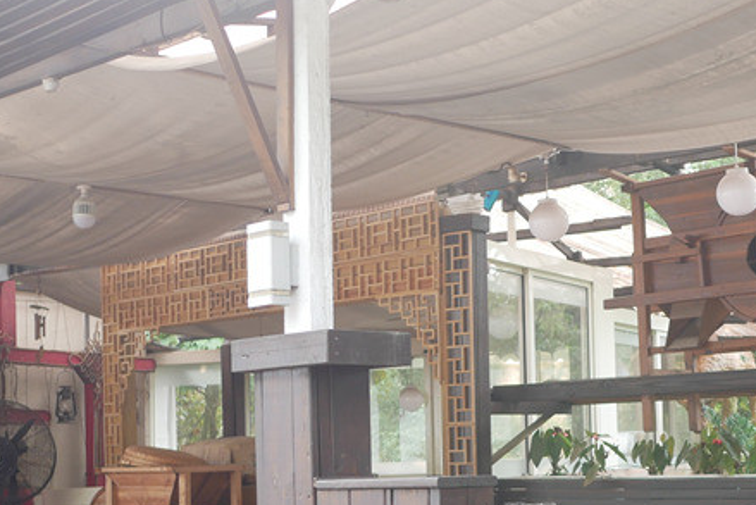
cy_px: 388
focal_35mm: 71
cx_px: 596
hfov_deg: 27.9
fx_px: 1491
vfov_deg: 19.1
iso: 200
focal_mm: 15
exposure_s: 1/125
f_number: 2
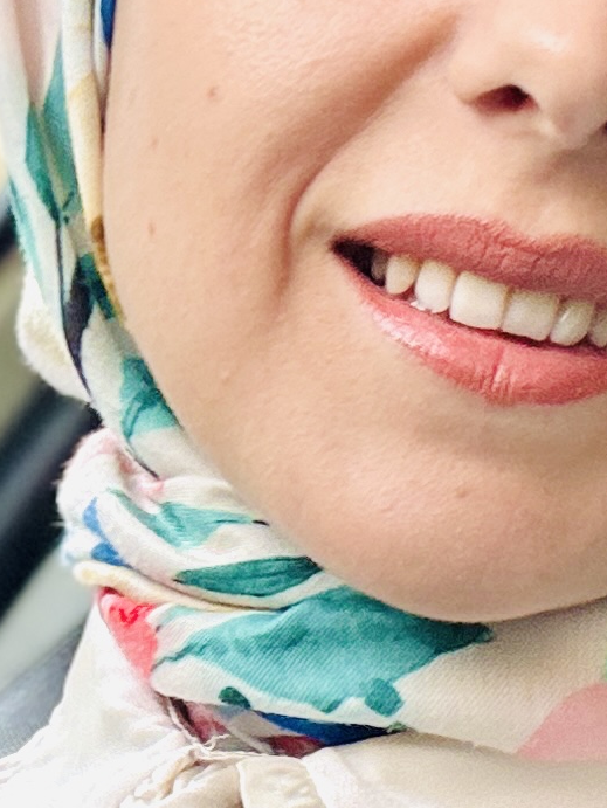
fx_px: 3130
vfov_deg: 14.6
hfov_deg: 11.0
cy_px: 631
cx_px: 89
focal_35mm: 134
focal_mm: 2.69
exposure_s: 1/62
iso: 80
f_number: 1.9
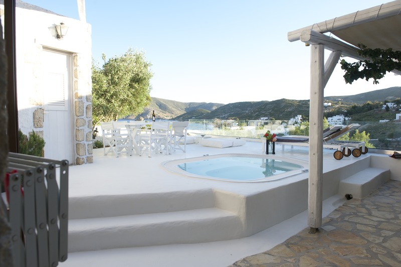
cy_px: 134
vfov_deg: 53.1
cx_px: 200
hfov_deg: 73.8
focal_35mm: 24
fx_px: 267
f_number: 8
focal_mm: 24
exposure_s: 1/125
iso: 320
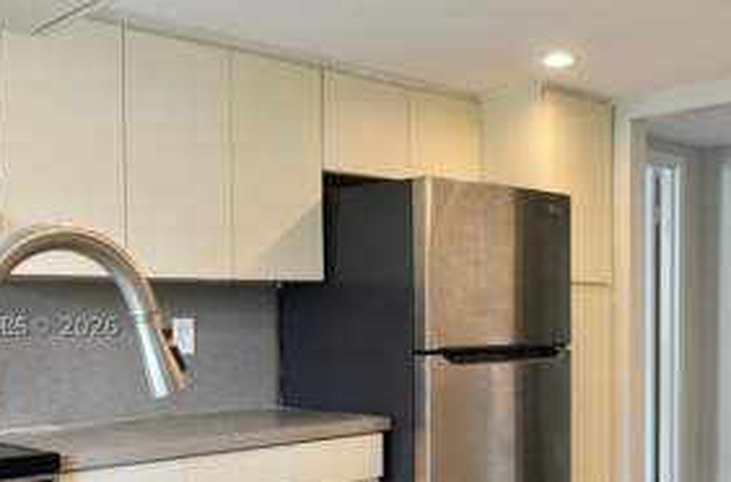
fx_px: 931
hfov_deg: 42.8
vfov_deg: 28.8
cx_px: 404
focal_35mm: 46
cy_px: 325
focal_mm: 18
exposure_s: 1/80
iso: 400
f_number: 4.5
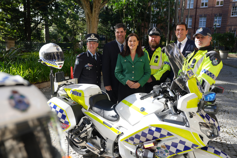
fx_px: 197
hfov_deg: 61.9
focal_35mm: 30
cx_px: 118
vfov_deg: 43.6
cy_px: 79
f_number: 4
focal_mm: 30
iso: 100
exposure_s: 1/200
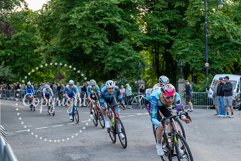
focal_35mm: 70
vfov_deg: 19.5
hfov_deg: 28.8
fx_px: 469
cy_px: 80
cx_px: 120
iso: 1000
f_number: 2.8
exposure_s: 1/800
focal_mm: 70
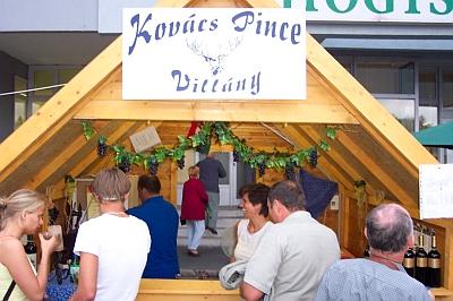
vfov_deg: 35.0
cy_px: 150
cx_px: 226
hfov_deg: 50.7
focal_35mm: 38
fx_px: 478
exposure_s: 1/30
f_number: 2.8
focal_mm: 8
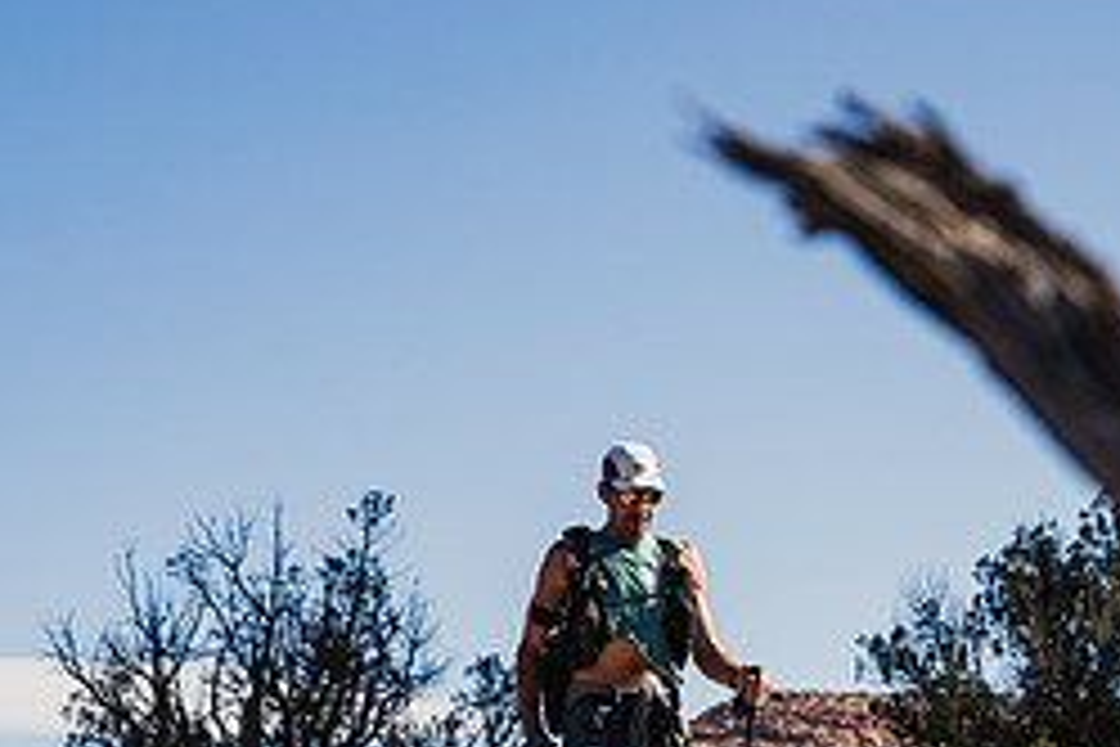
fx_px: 4573
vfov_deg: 9.2
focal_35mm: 147
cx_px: 904
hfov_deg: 13.9
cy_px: 817
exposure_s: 1/500
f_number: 5.6
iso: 100
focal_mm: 63
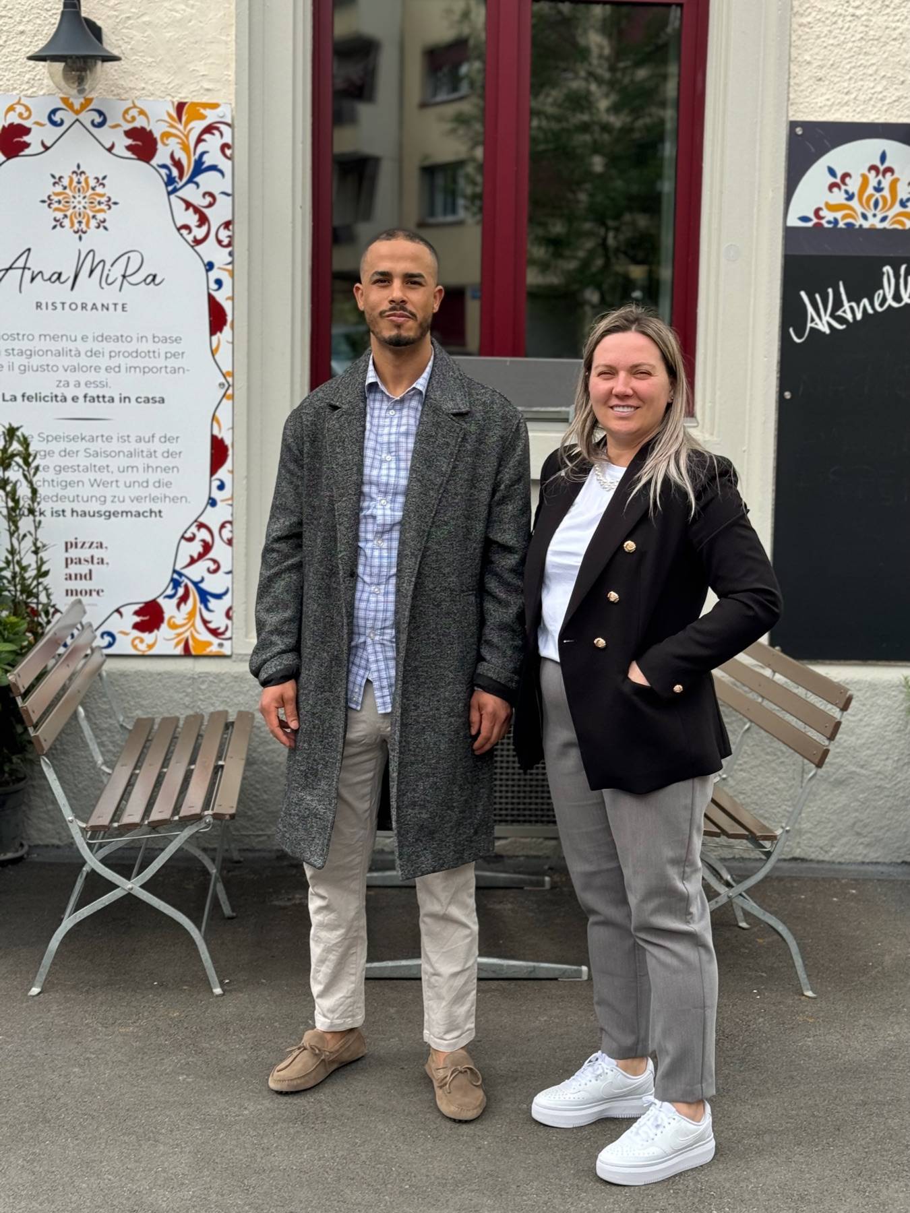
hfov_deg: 30.3
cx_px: 455
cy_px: 606
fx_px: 1682
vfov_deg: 39.7
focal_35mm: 48
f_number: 1.78
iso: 64
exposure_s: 1/756
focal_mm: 6.76
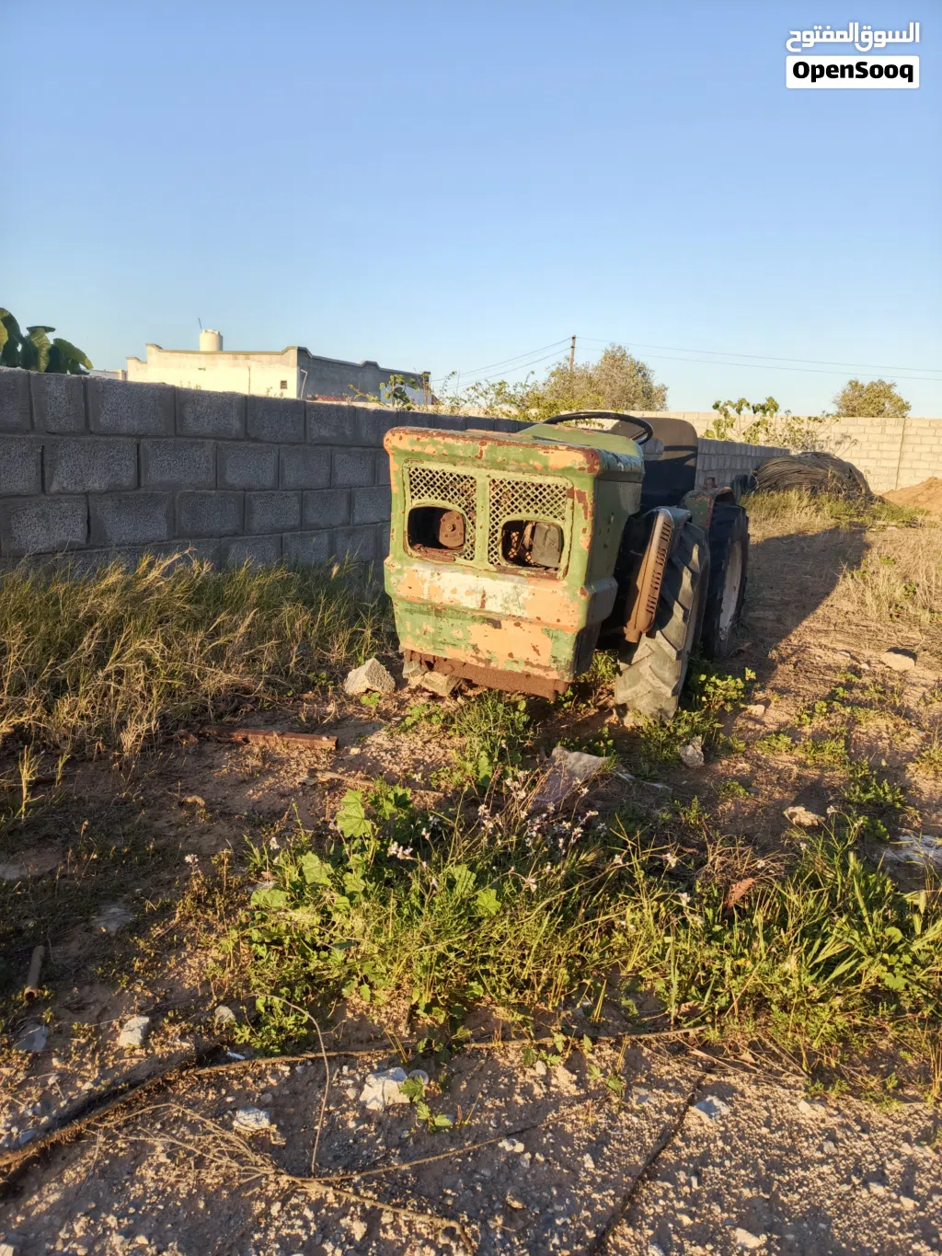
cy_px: 628
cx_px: 471
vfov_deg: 71.6
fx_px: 871
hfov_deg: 56.8
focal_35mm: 24
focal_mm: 5.25
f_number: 1.75
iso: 50
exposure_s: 1/58.7
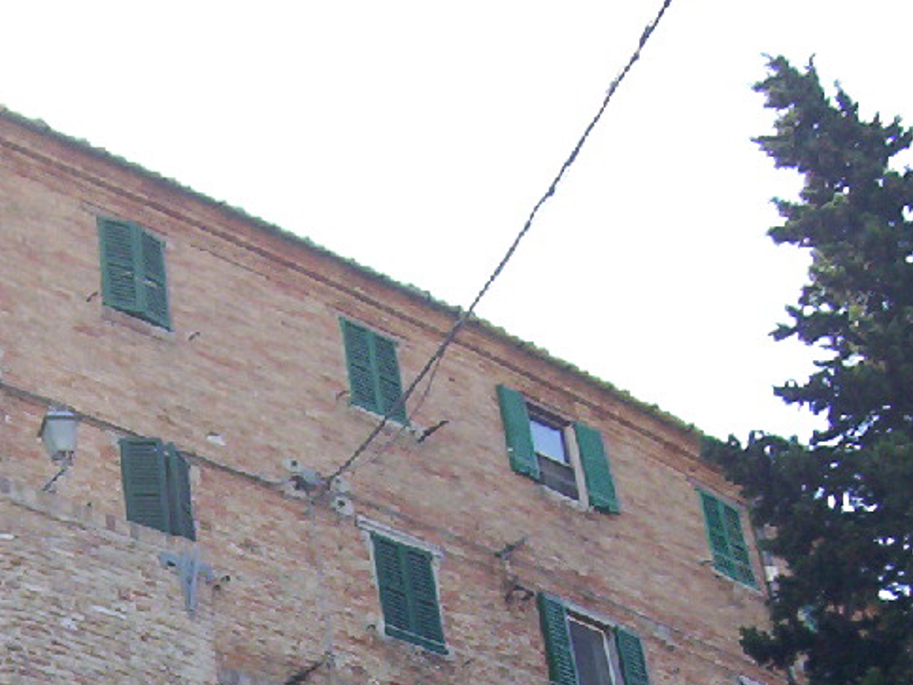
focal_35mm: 88
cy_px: 687
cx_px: 92
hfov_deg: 21.8
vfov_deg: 16.4
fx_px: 2321
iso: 100
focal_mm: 5.54
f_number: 2.76
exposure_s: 1/799
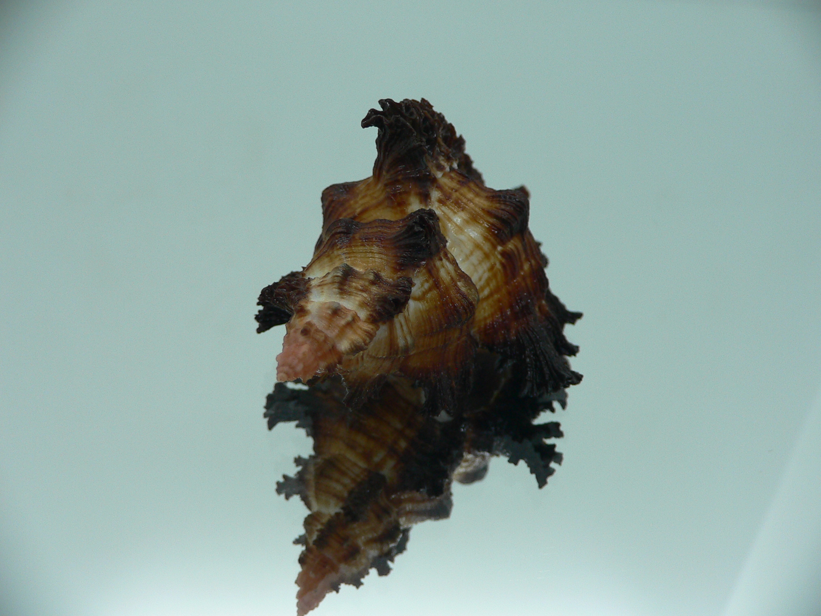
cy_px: 308
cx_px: 410
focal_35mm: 35
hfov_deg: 52.6
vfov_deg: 40.7
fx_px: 830
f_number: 2.8
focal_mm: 4.6
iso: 80
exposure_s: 1/60
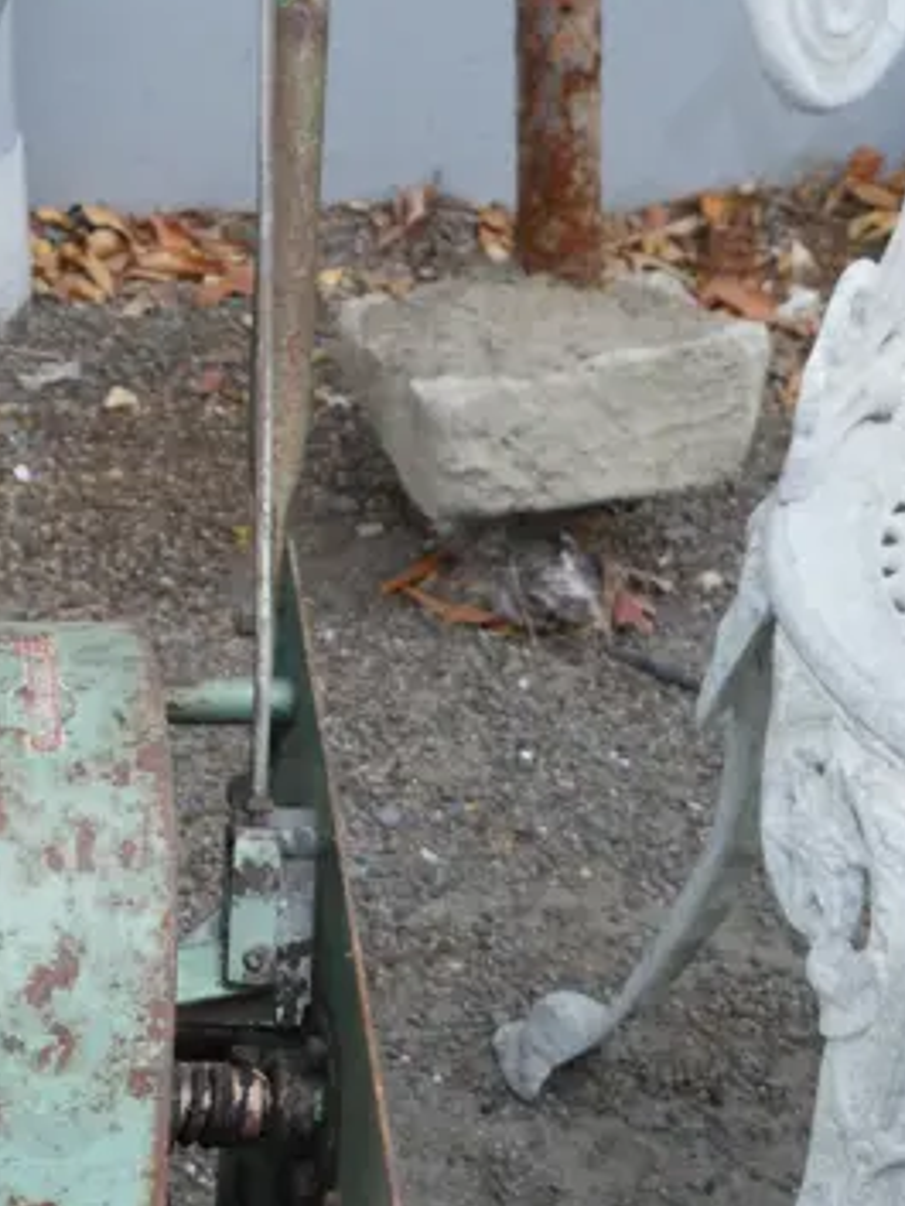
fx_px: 3031
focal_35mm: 87
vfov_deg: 20.8
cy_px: 1483
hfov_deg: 16.1
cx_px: -258
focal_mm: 15
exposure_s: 1/125
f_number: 4
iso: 200
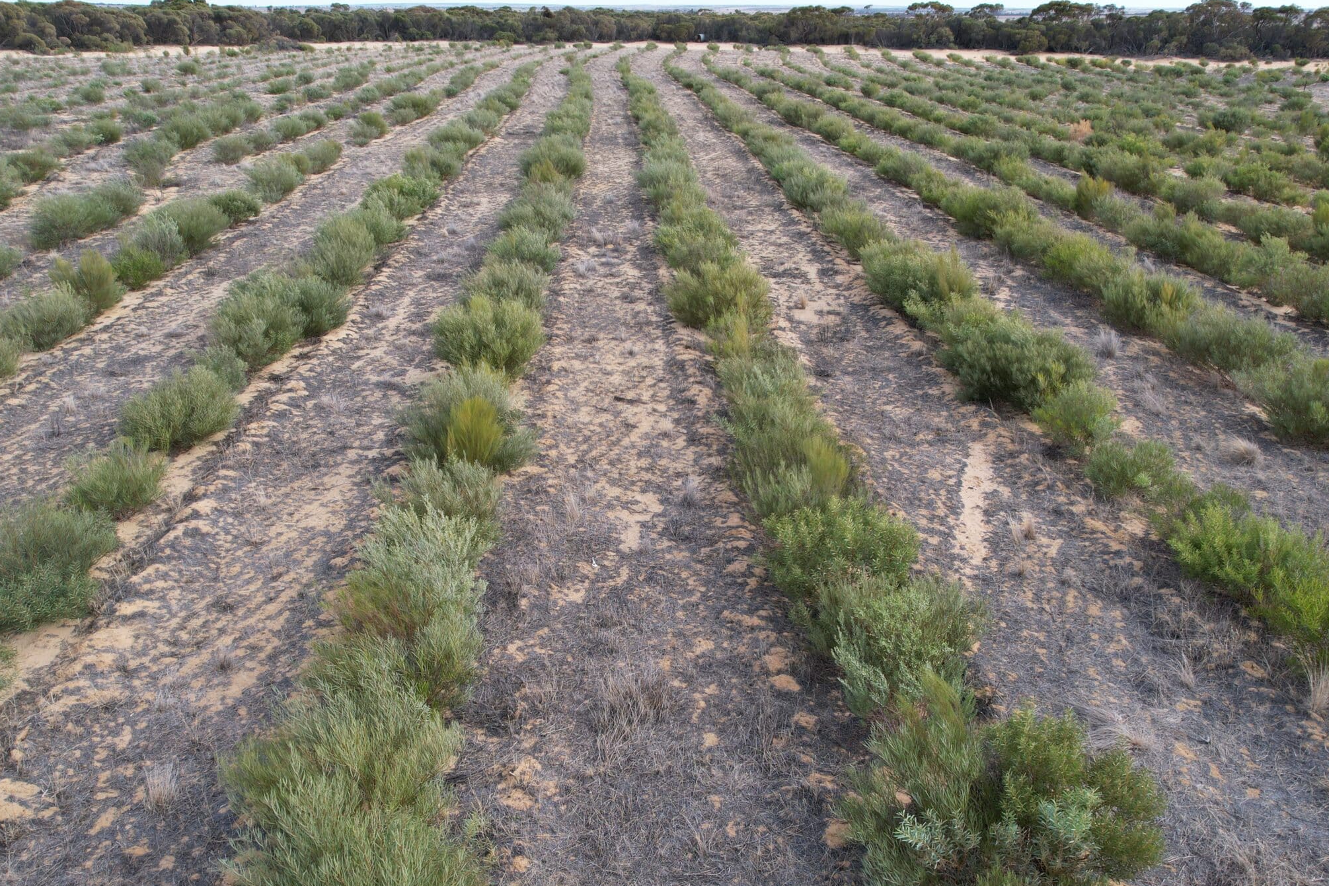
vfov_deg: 46.1
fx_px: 1034
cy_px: 537
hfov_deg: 65.5
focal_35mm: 28
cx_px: 640
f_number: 2.8
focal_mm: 8.38
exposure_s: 1/500
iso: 140
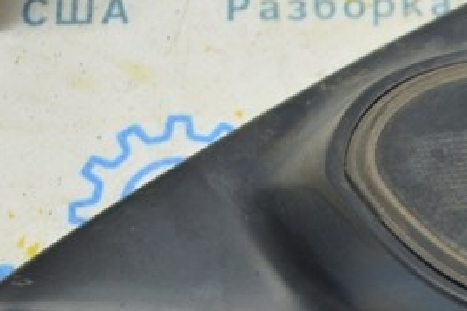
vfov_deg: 8.6
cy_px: 182
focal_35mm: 160
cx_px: 509
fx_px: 2074
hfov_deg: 12.6
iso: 400
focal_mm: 28
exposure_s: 1/20
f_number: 5.6
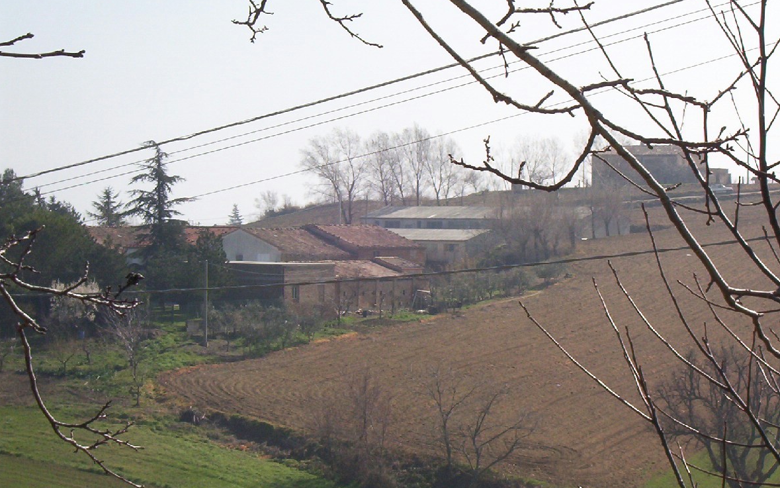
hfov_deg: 18.1
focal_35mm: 115
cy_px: 202
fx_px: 2445
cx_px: 390
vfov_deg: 11.4
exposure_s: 1/285
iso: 100
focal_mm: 16.61
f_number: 8.9
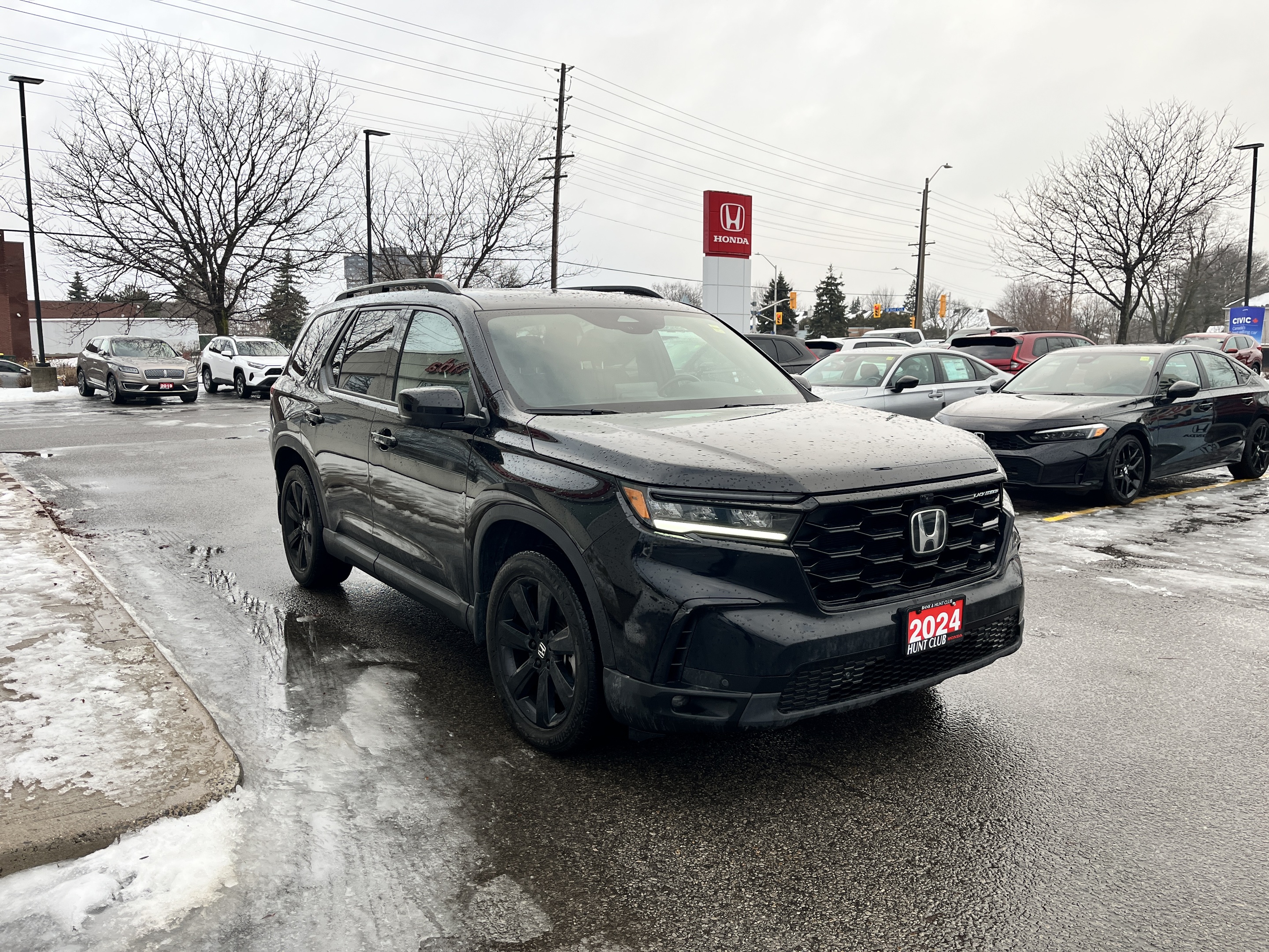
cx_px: 634
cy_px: 476
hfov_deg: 67.3
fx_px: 953
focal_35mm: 26
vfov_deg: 53.1
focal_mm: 5.1
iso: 50
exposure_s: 1/943
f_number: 1.6
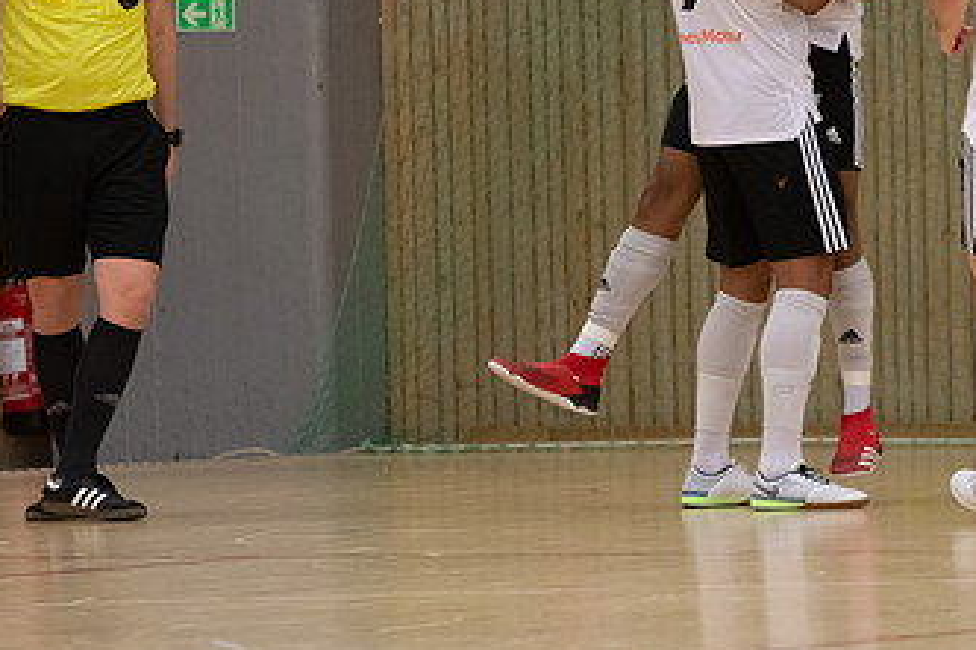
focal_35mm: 533
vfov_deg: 2.6
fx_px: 14442
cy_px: 199
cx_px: 756
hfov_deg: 3.9
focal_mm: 200
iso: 1250
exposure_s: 1/800
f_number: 3.2
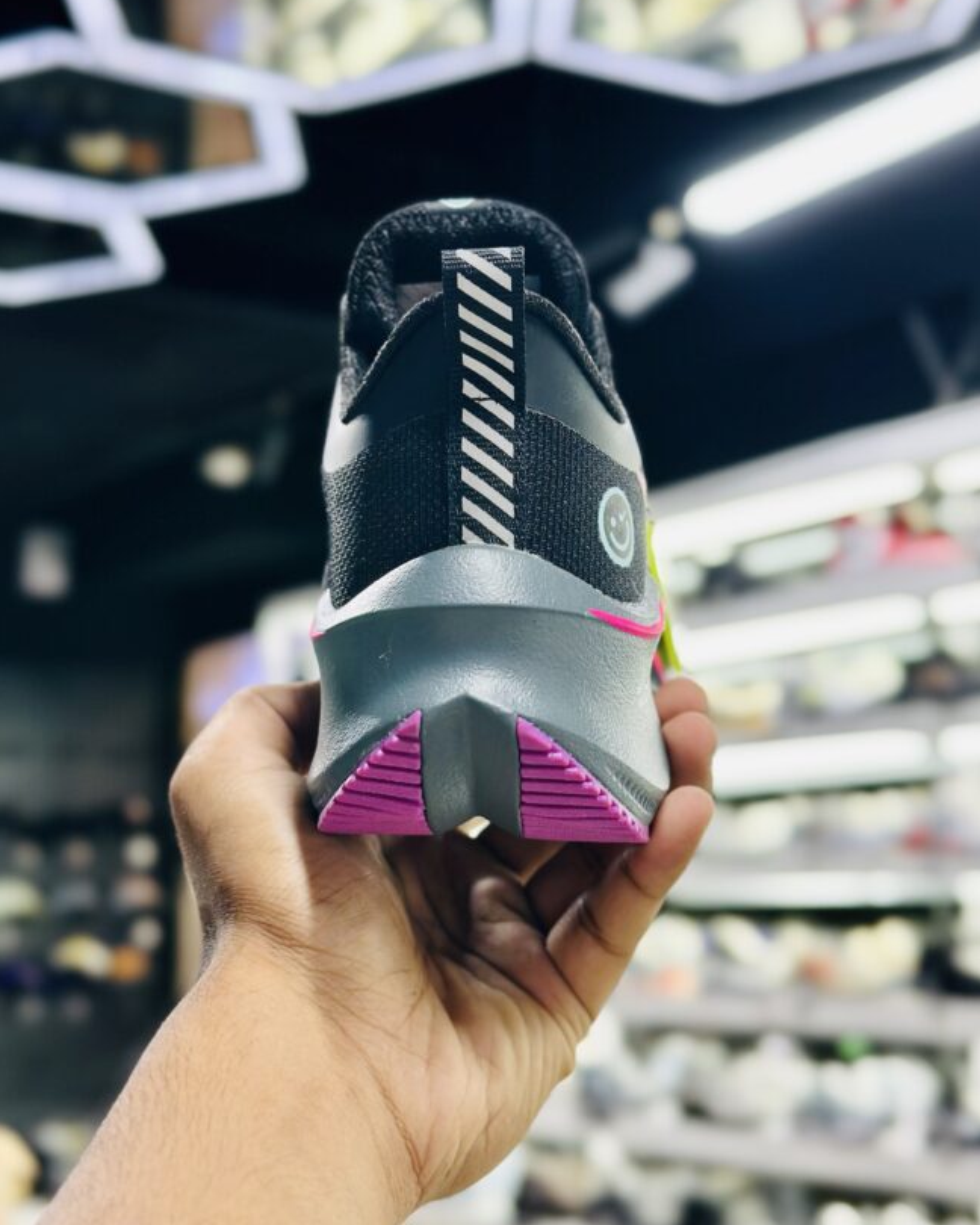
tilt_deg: +8.7
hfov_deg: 28.1
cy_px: 588
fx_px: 1958
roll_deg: -0.5
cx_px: 523
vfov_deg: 34.7
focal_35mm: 54
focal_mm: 6.86
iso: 80
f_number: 1.78
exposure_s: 1/100
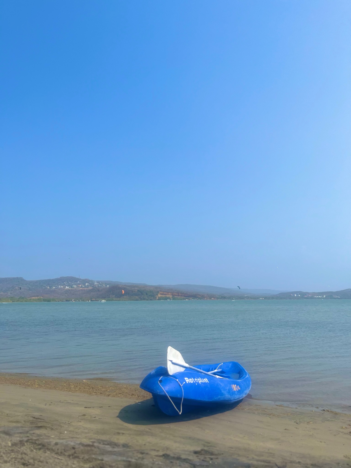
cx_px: 176
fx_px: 352
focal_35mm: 26
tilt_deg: +9.3
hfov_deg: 53.1
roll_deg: +0.0
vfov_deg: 67.3
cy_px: 234
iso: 50
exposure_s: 1/6494
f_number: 1.6
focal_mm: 5.1
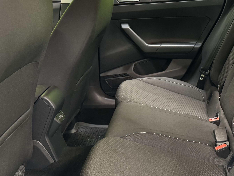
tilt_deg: -18.5
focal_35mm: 51
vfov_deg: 28.6
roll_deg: +0.2
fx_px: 345
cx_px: 179
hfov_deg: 36.5
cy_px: 92
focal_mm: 6.76
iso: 800
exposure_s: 1/33
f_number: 1.78
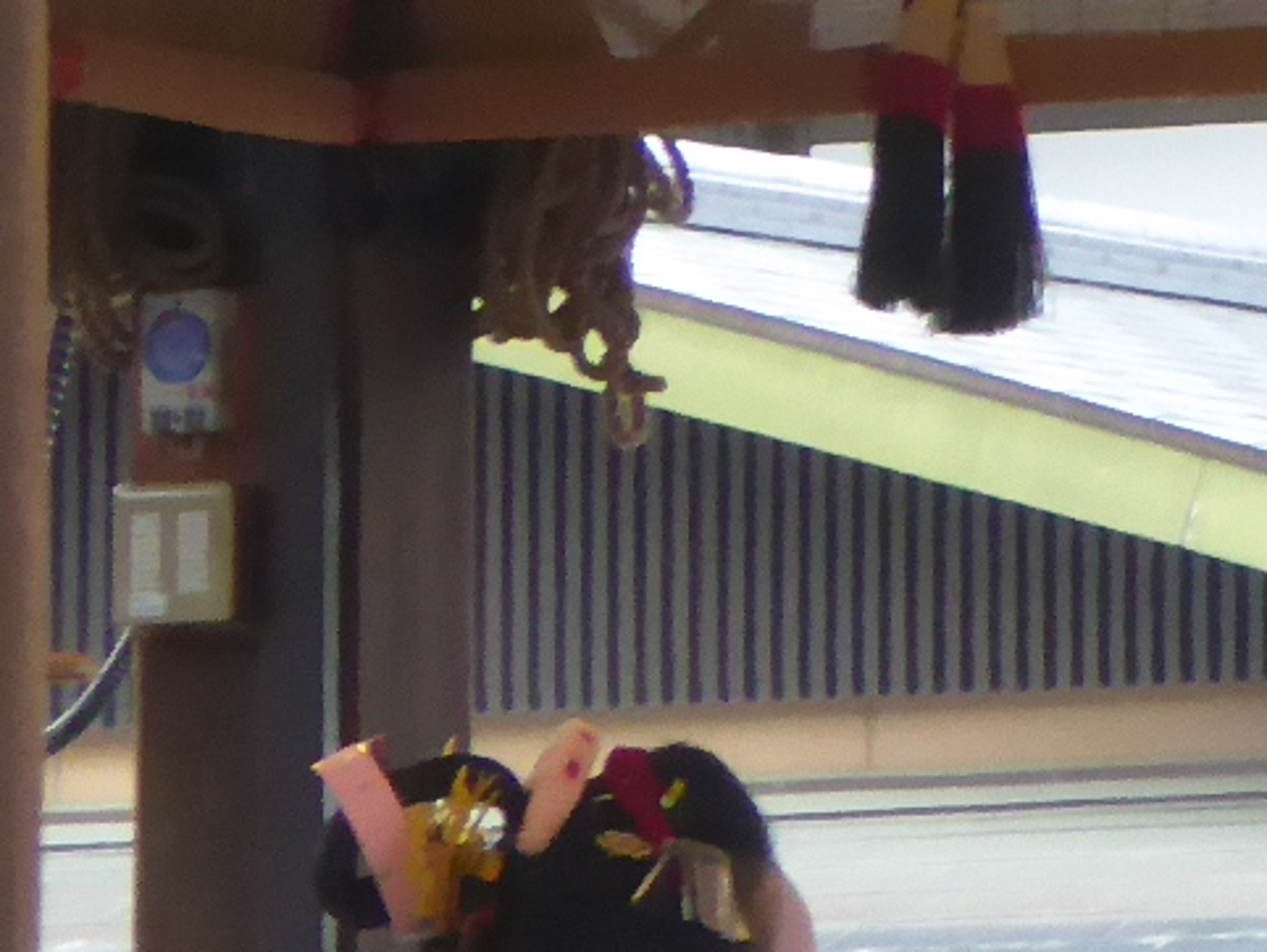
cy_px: -179
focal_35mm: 520
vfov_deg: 2.9
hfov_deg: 3.8
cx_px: 2318
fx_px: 19042
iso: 500
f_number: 4.9
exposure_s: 1/125
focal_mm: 16.1
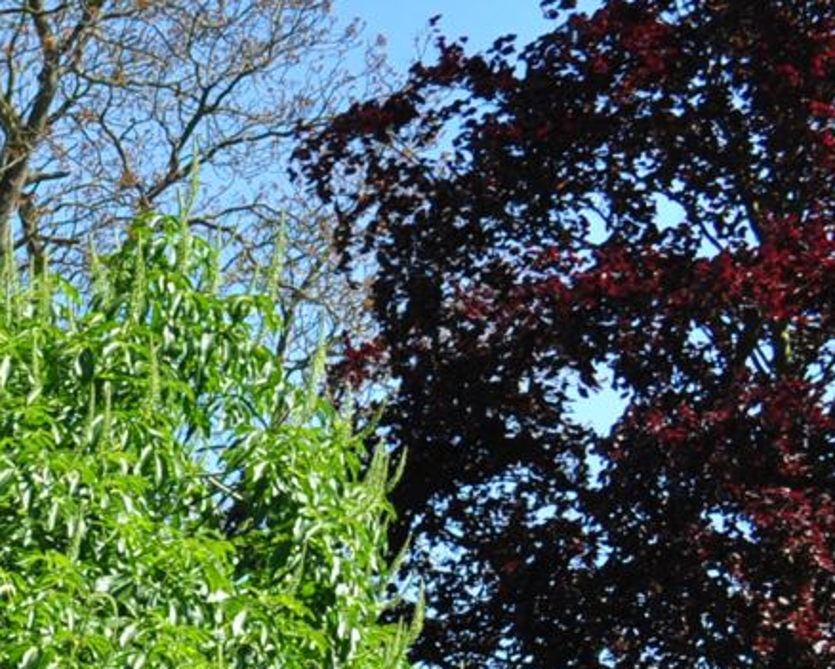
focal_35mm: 150
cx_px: -844
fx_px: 3709
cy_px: 1158
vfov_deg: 9.8
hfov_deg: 11.5
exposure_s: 1/320
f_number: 8
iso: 200
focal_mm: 22
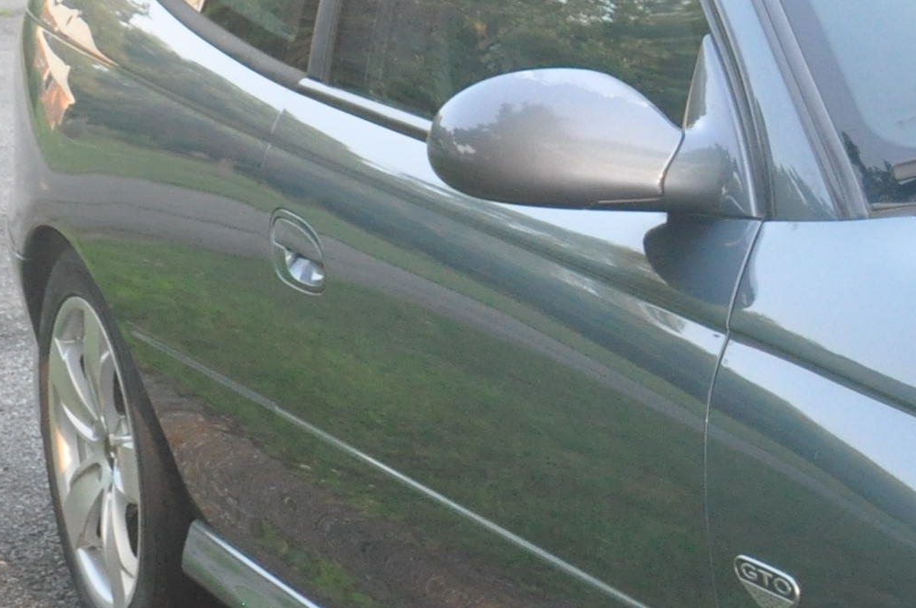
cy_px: 460
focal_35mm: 139
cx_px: 1204
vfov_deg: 9.8
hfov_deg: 14.2
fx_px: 3532
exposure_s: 1/200
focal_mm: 22
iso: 1250
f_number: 7.1
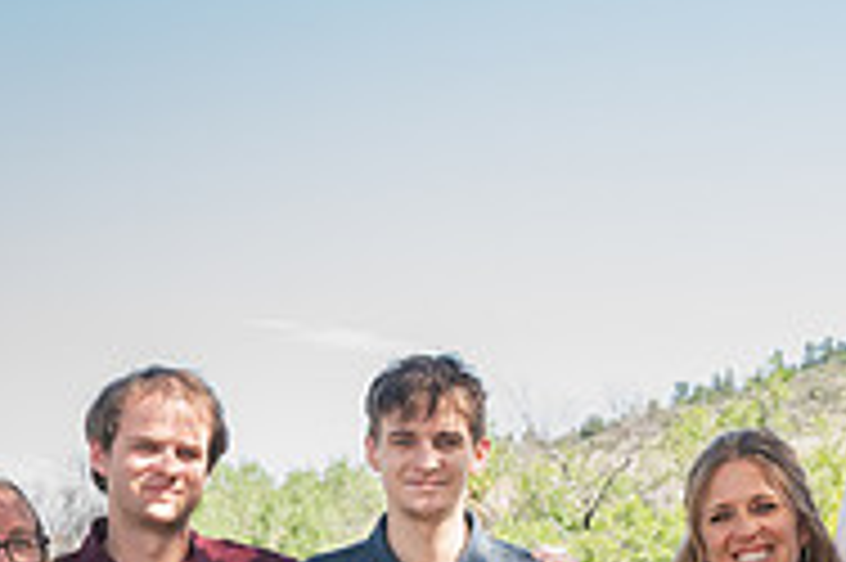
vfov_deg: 11.5
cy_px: 674
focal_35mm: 117
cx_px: 828
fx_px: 2747
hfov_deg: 17.1
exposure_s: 1/200
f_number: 6.3
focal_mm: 38
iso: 250
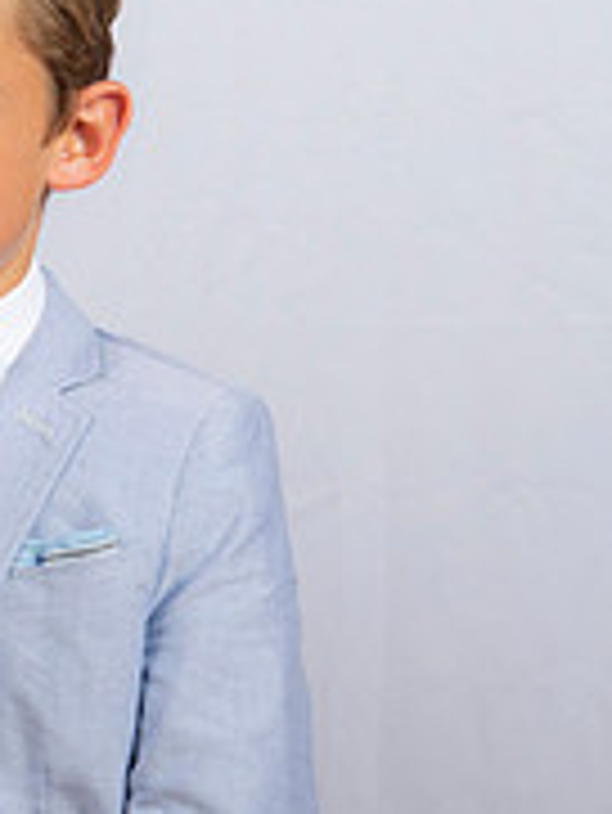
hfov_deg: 8.2
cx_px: -585
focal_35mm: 172
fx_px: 4050
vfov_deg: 11.5
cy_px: 625
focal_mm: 56
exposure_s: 1/200
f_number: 8
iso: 320
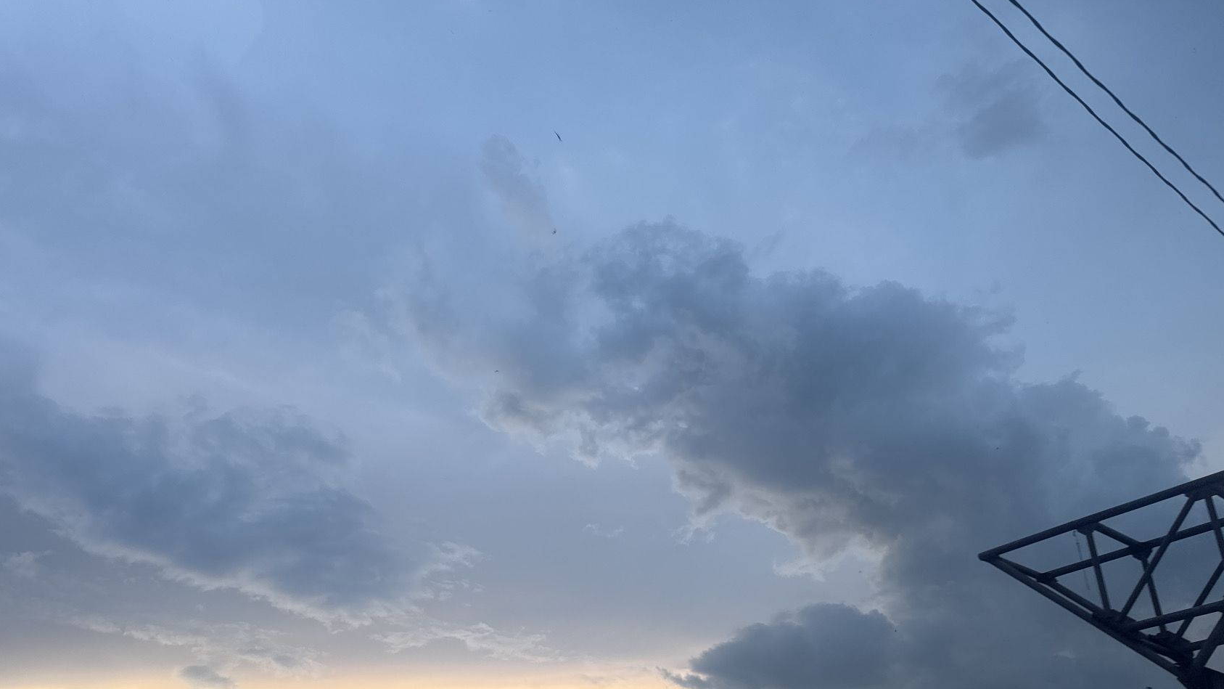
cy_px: 537
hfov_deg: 62.3
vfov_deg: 36.7
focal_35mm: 31
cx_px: 516
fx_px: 1006
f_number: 1.78
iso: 64
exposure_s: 1/154
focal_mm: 6.76
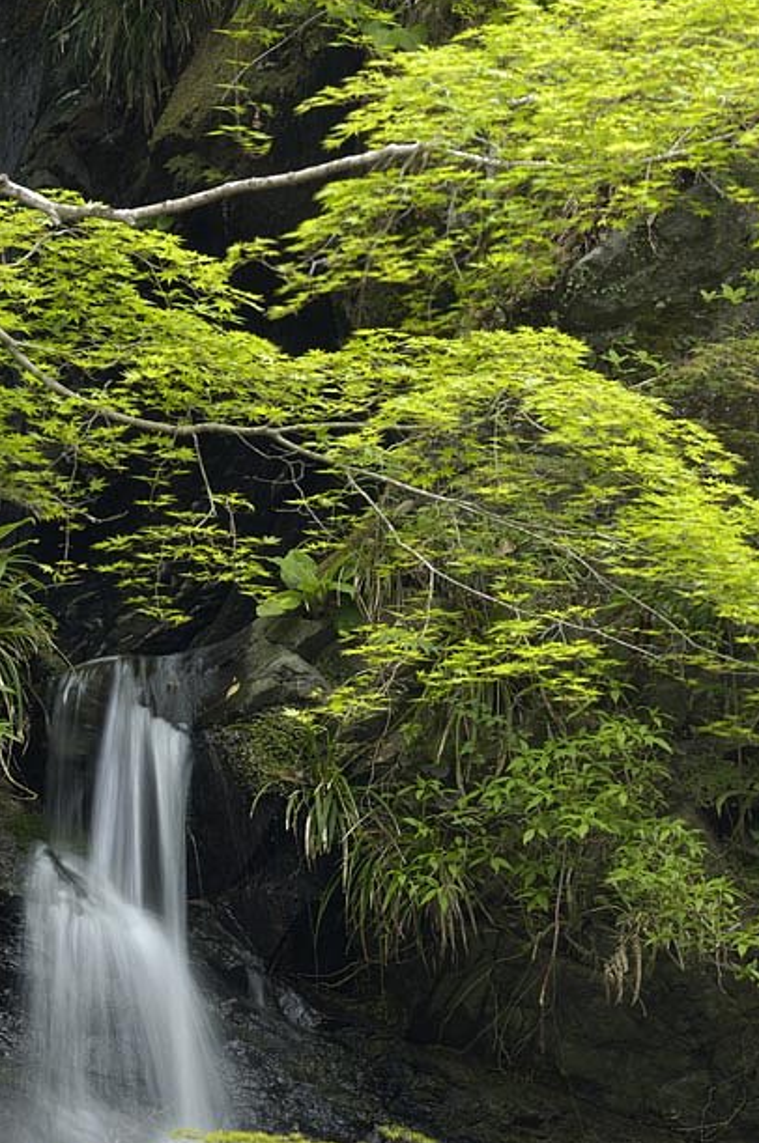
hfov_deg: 2.3
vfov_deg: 3.5
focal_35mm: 588
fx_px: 18658
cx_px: 285
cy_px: 725
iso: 100
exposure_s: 1/2.5
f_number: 10
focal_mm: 300
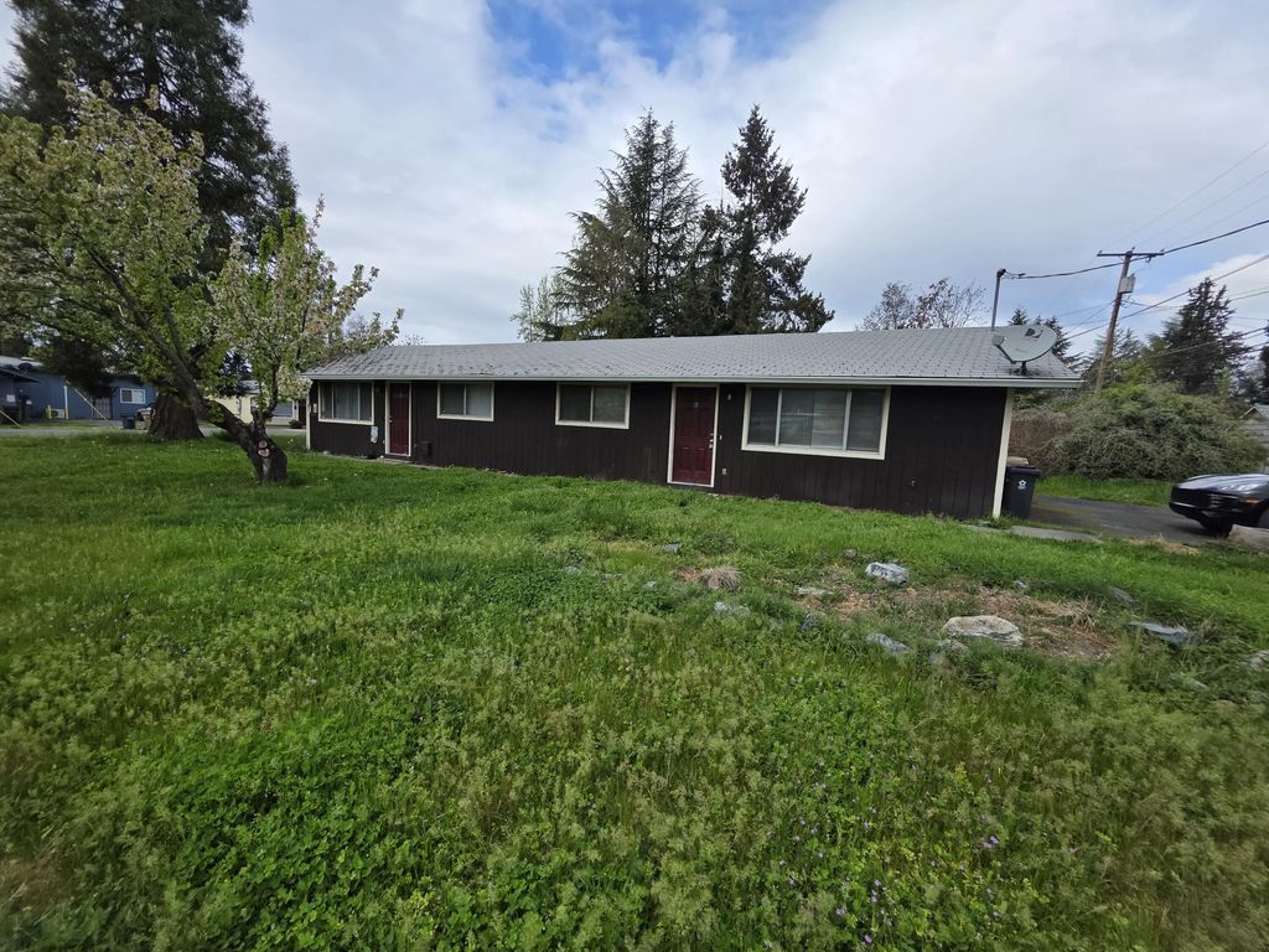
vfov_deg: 89.9
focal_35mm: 13
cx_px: 634
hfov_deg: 106.2
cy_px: 476
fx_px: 477
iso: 40
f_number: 1.9
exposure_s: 1/1714
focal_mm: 2.2
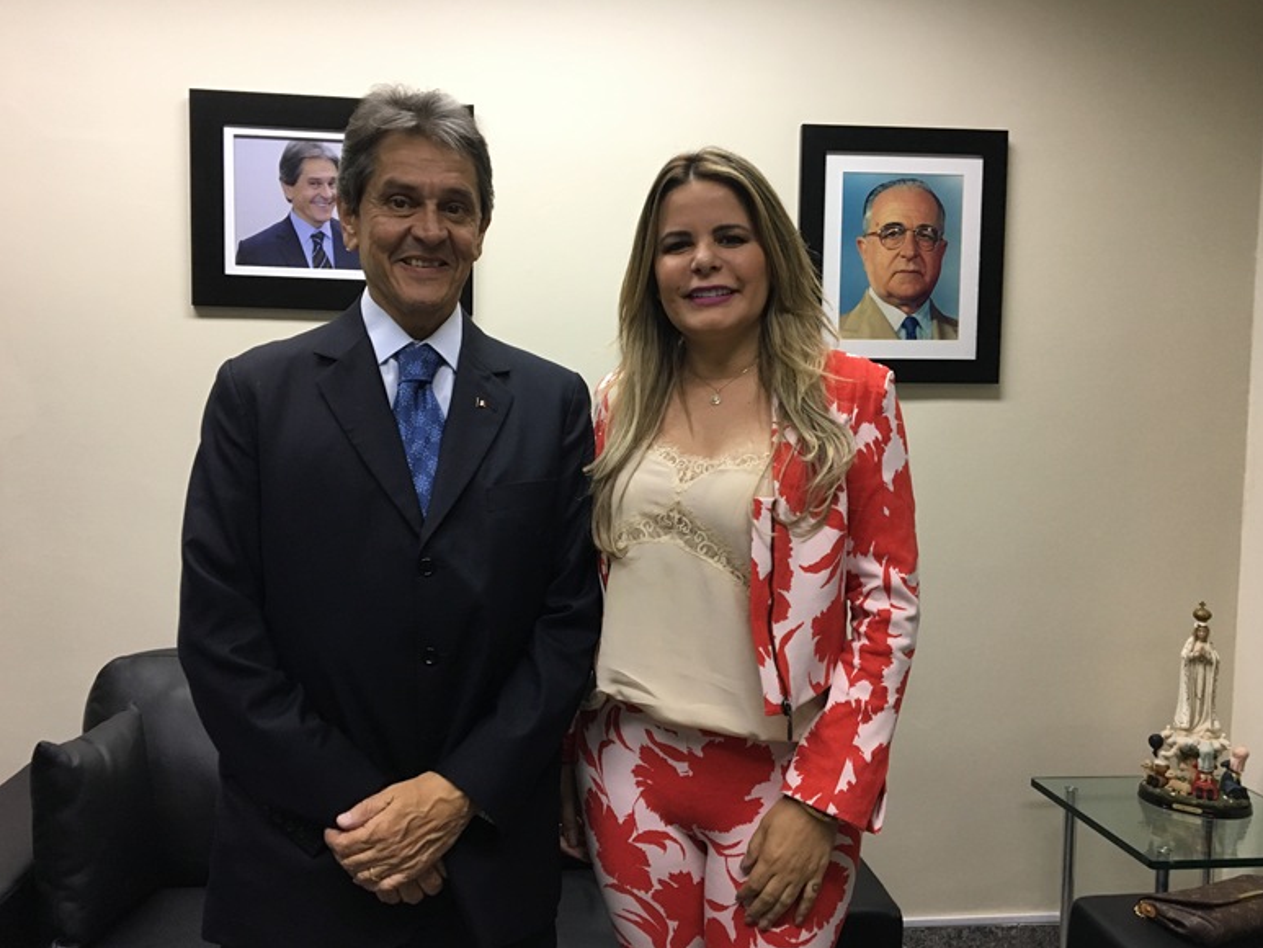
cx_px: 627
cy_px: 474
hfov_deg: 60.0
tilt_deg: -2.8
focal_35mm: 30
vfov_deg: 46.8
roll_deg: -1.9
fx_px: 1095
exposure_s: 1/30
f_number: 2.2
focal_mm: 4.15
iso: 100
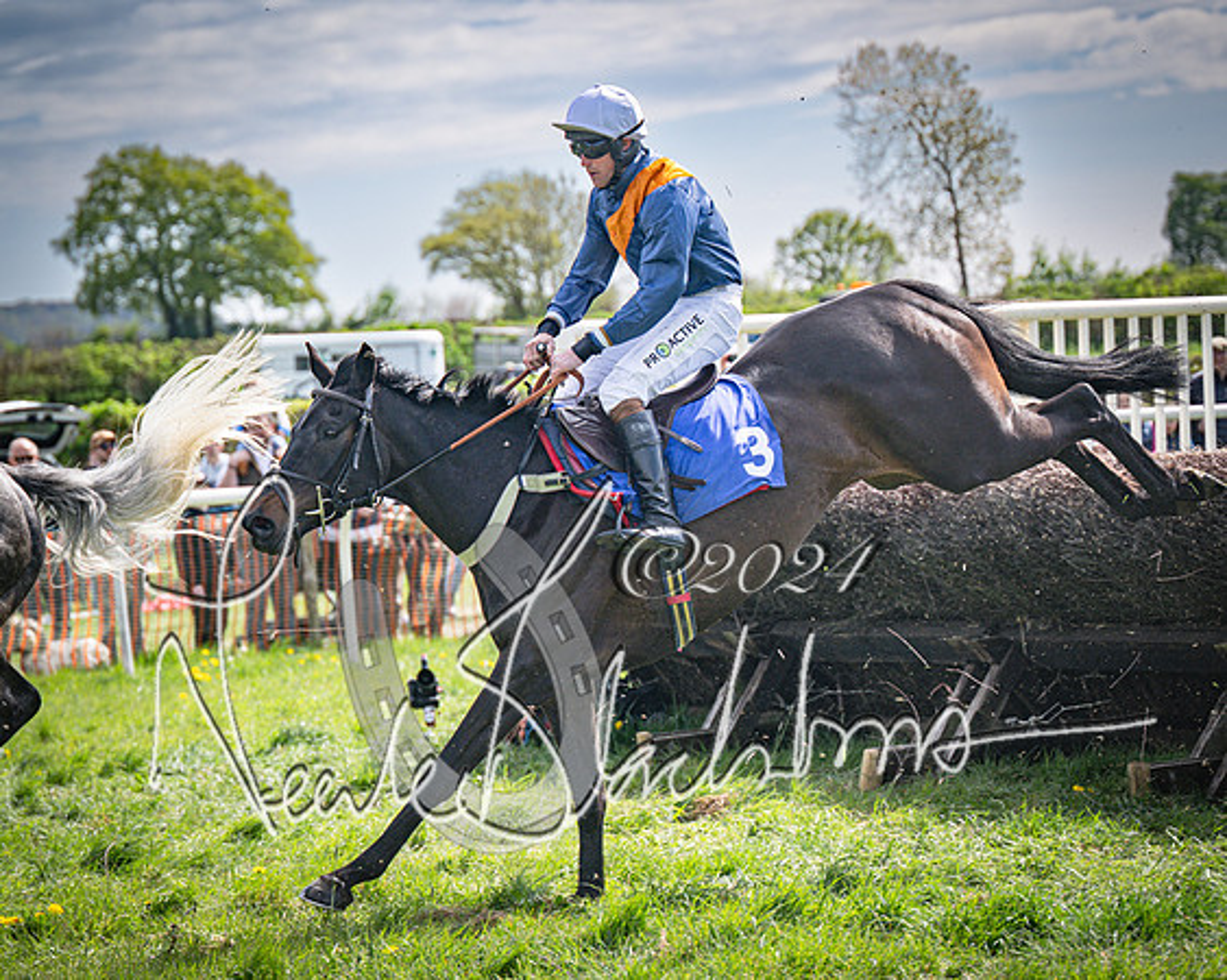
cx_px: 653
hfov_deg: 14.3
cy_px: 505
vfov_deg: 11.4
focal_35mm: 135
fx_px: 4901
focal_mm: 98
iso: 200
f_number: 4
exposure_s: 1/2500
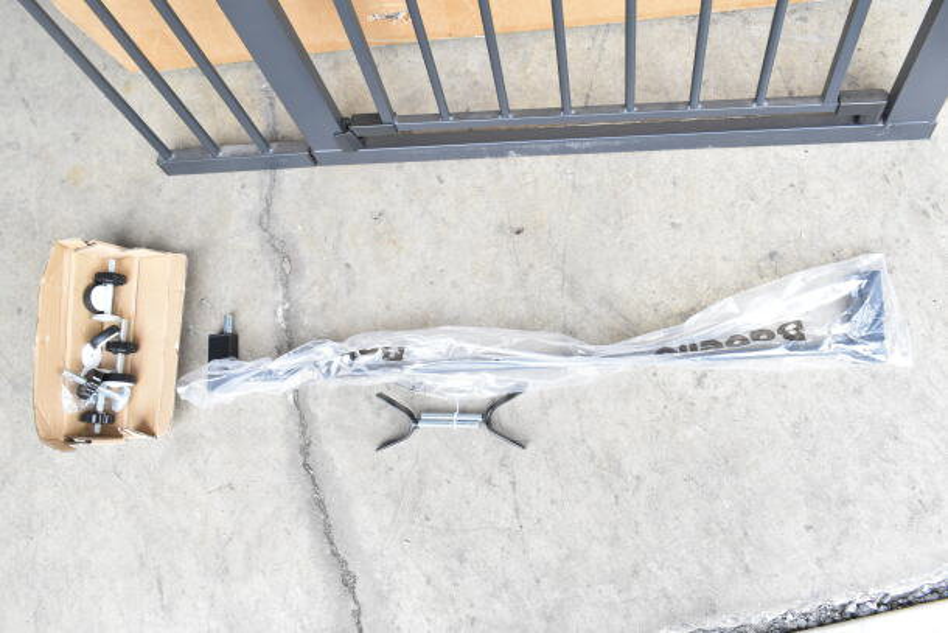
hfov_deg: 61.9
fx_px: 790
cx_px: 474
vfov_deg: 43.6
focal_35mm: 30
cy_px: 316
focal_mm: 20
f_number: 8
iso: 1600
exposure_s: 1/250
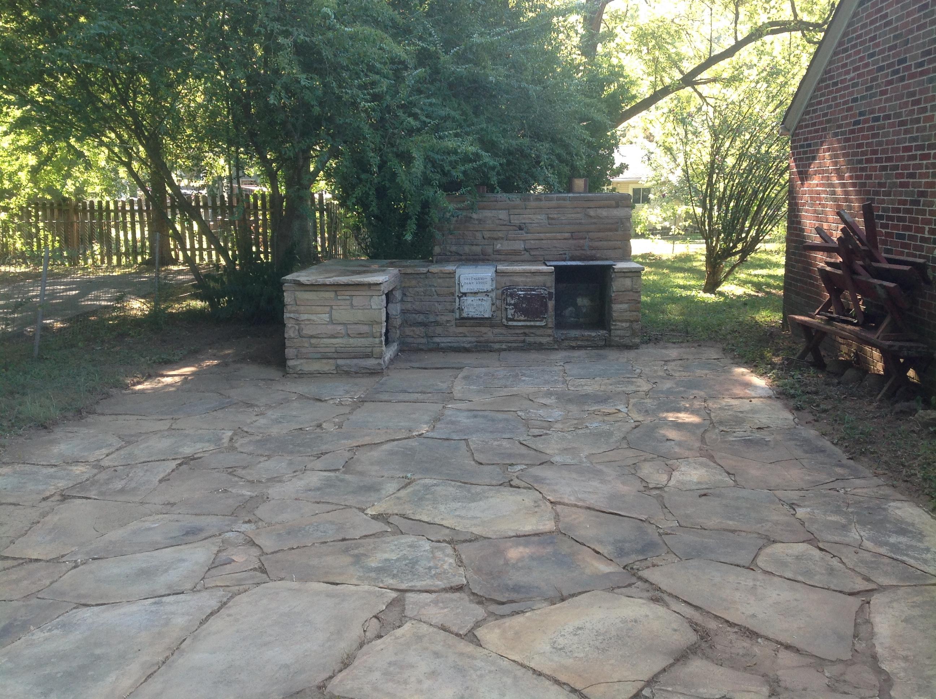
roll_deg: +0.4
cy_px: 350
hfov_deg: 52.7
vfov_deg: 40.6
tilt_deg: -7.6
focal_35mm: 35
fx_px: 945
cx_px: 468
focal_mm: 4.28
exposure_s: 1/120
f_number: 2.4
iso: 64
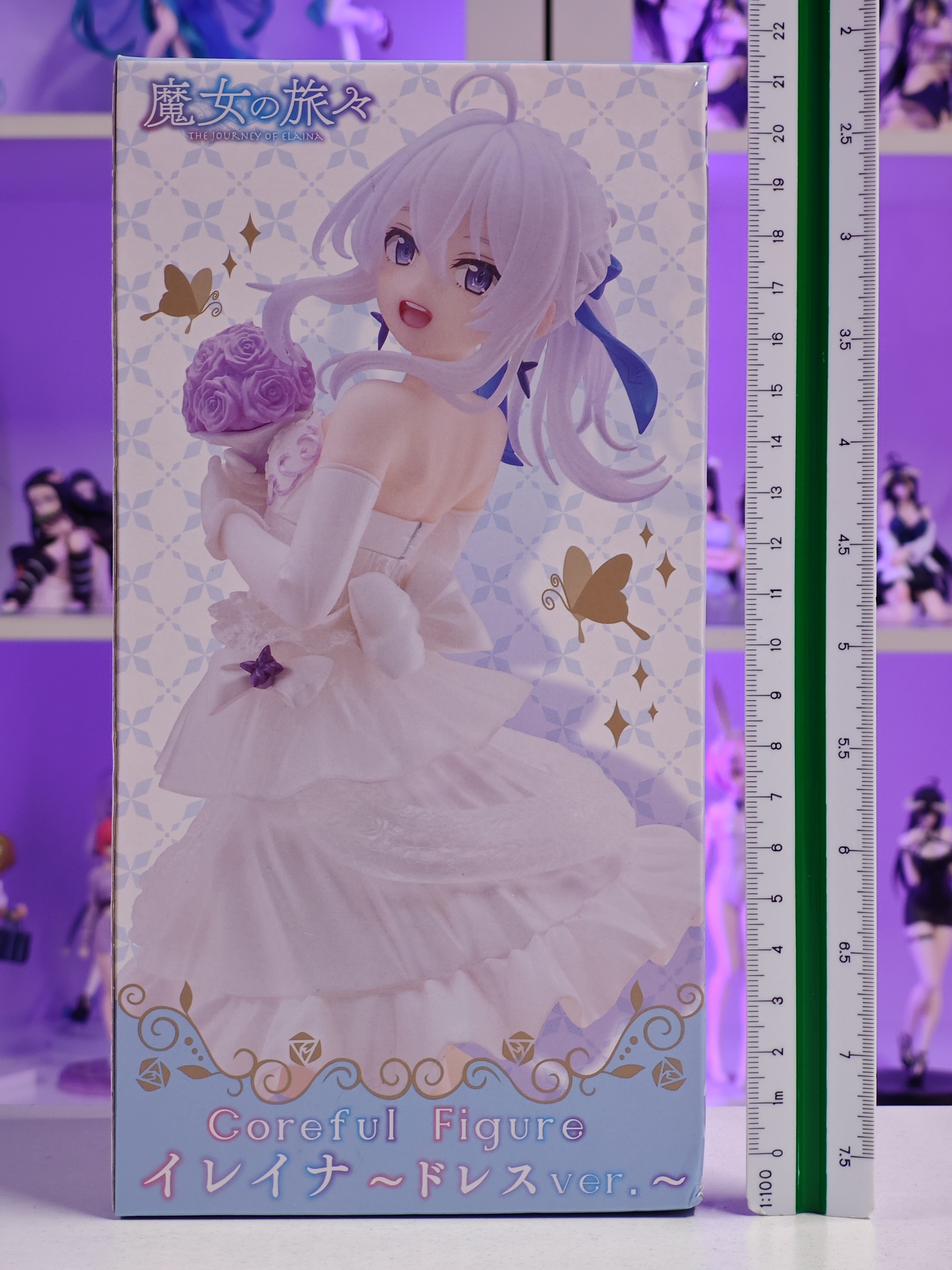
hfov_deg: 18.4
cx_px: 476
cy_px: 635
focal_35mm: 80
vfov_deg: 24.4
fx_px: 2934
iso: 400
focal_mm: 7.48
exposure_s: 1/20.4
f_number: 2.4
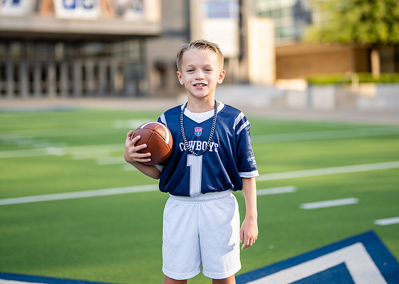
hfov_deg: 29.8
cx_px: 201
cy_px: 115
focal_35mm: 66
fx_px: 750
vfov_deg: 21.5
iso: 100
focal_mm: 50
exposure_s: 1/2000
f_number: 1.2
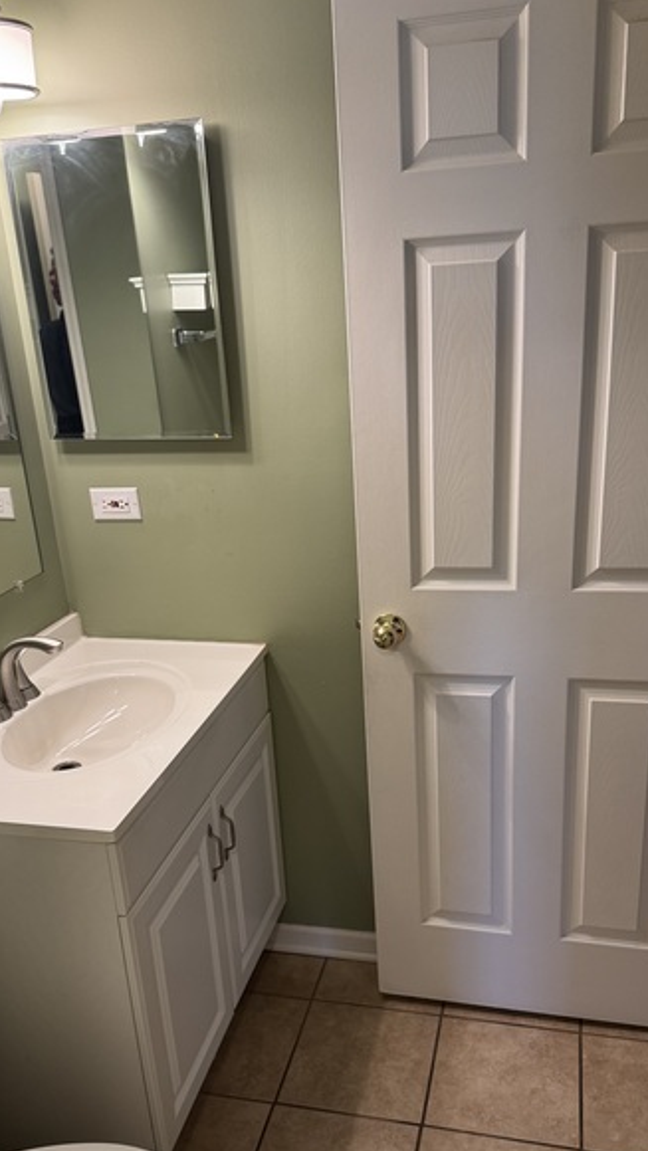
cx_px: 329
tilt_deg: -22.8
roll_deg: +1.8
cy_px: 659
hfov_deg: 39.0
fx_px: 916
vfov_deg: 64.0
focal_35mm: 30
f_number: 1.78
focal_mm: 6.76
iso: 200
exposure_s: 1/60
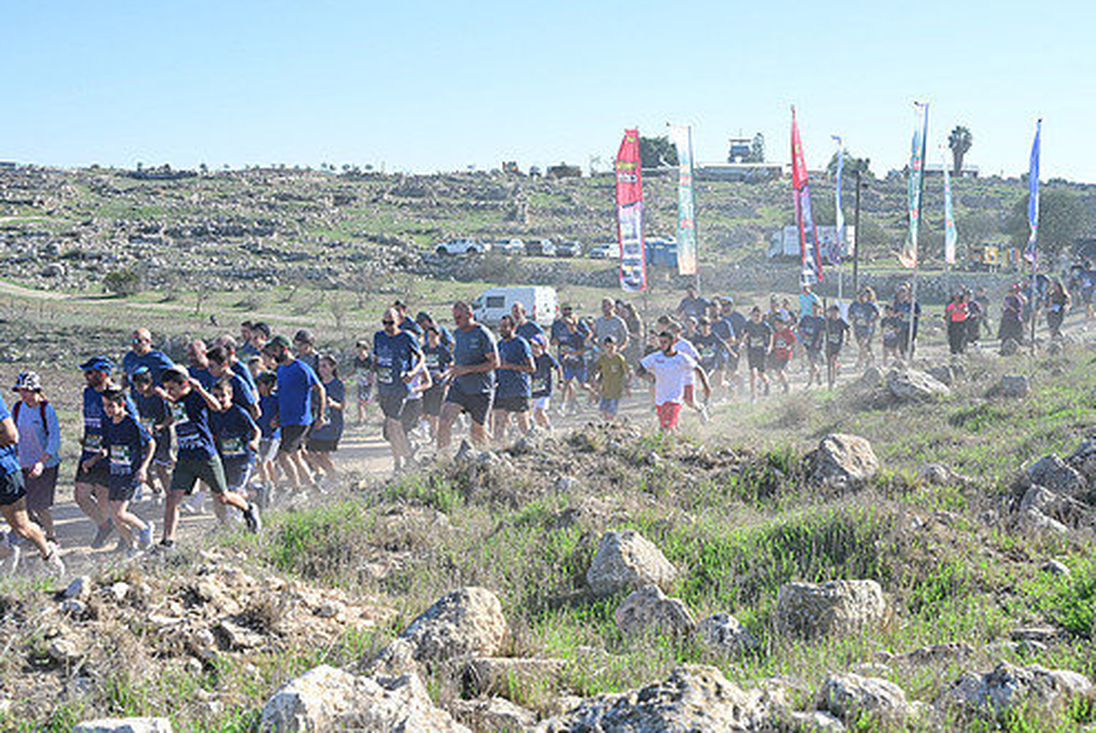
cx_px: 551
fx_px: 1463
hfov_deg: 41.1
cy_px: 362
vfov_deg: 28.1
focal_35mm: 48
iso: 280
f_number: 3.5
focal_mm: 41
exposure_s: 1/2000
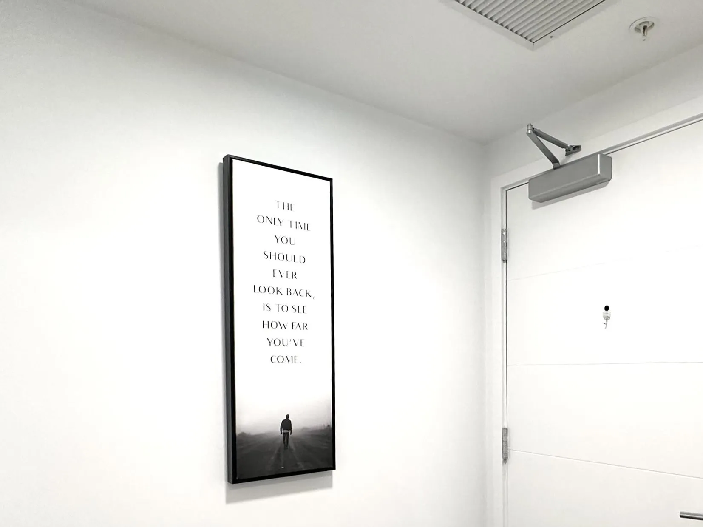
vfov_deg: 51.3
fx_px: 528
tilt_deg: -1.2
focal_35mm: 26
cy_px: 381
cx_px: 442
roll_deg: -1.4
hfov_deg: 66.2
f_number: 2.2
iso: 250
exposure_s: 1/120
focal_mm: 2.22
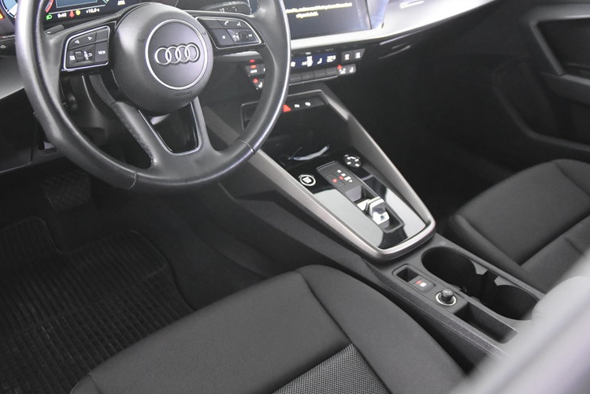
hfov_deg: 47.1
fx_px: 672
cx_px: 230
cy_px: 128
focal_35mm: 41
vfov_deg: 32.4
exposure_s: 1/30
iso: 5000
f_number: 2.8
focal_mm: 20
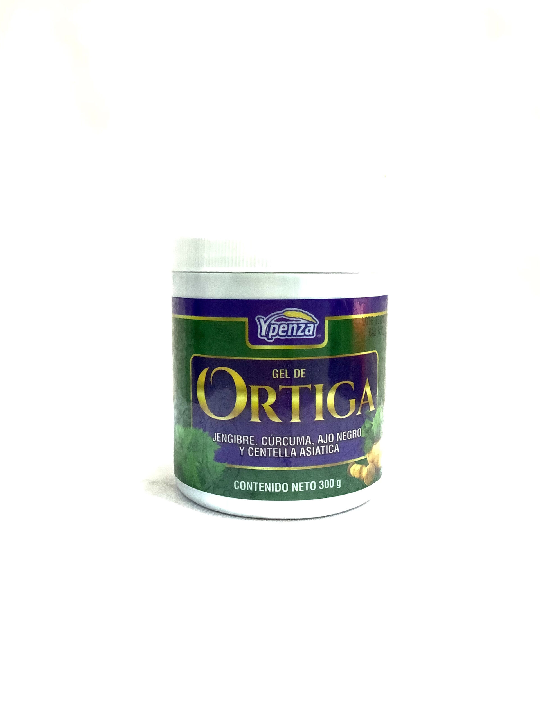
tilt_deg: -5.4
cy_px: 360
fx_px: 645
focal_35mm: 31
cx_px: 270
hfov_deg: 45.4
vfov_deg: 58.4
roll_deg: -0.1
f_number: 2.4
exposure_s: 1/60
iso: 200
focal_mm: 3.3
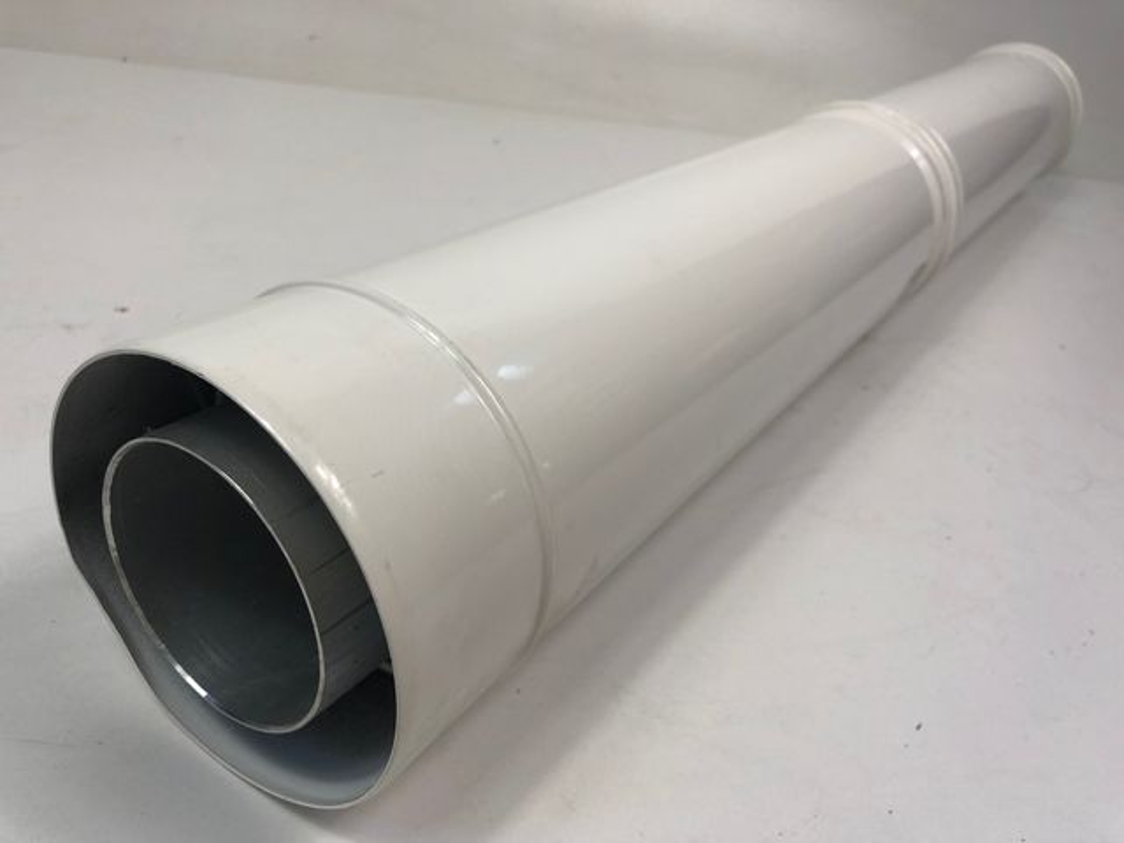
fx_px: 909
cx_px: 562
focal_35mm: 28
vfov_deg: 49.7
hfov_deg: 63.4
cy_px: 422
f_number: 1.8
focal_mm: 4
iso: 25
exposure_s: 1/100
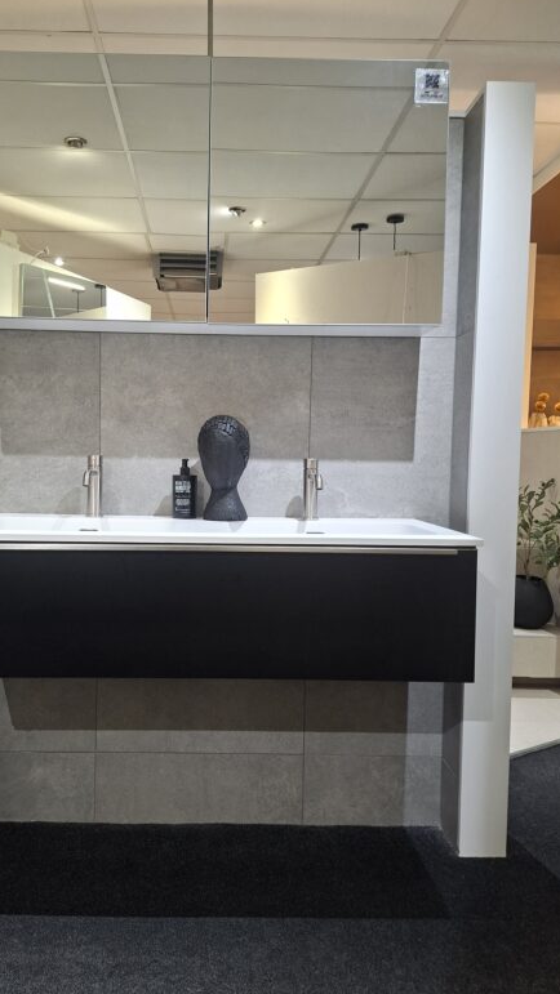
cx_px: 222
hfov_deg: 44.2
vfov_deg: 71.9
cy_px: 499
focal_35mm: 26
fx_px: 686
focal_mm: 5.54
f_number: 1.8
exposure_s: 1/50
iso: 250
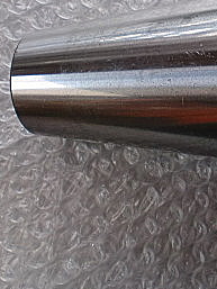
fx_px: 727
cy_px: 72
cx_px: 315
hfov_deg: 15.8
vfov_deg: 22.3
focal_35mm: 87
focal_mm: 6.3
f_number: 3.1
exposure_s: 1/100
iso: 64
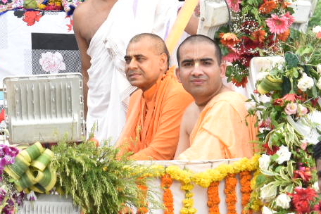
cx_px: -89
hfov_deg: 7.4
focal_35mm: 277
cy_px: -100
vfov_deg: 4.9
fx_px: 2470
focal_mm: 52
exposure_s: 1/250
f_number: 5.6
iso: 320
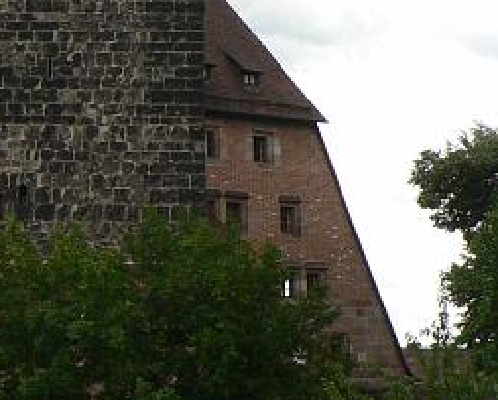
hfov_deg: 16.7
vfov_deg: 13.8
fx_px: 1638
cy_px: 41
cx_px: -55
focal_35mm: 111
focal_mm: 6
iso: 80
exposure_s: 1/200
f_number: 4
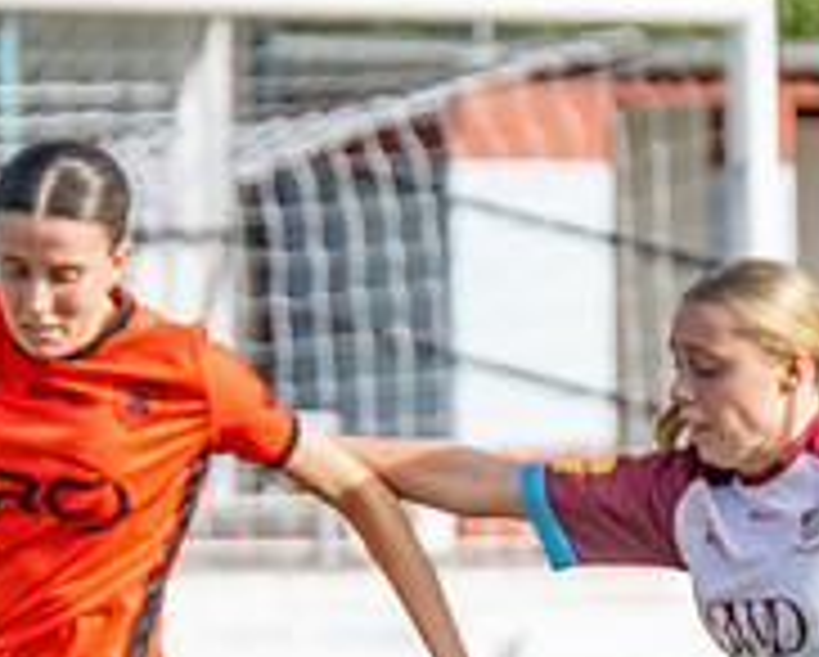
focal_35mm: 758
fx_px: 18393
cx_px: 769
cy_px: 886
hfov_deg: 2.5
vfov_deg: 2.0
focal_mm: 120
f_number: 4
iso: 125
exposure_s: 1/1600
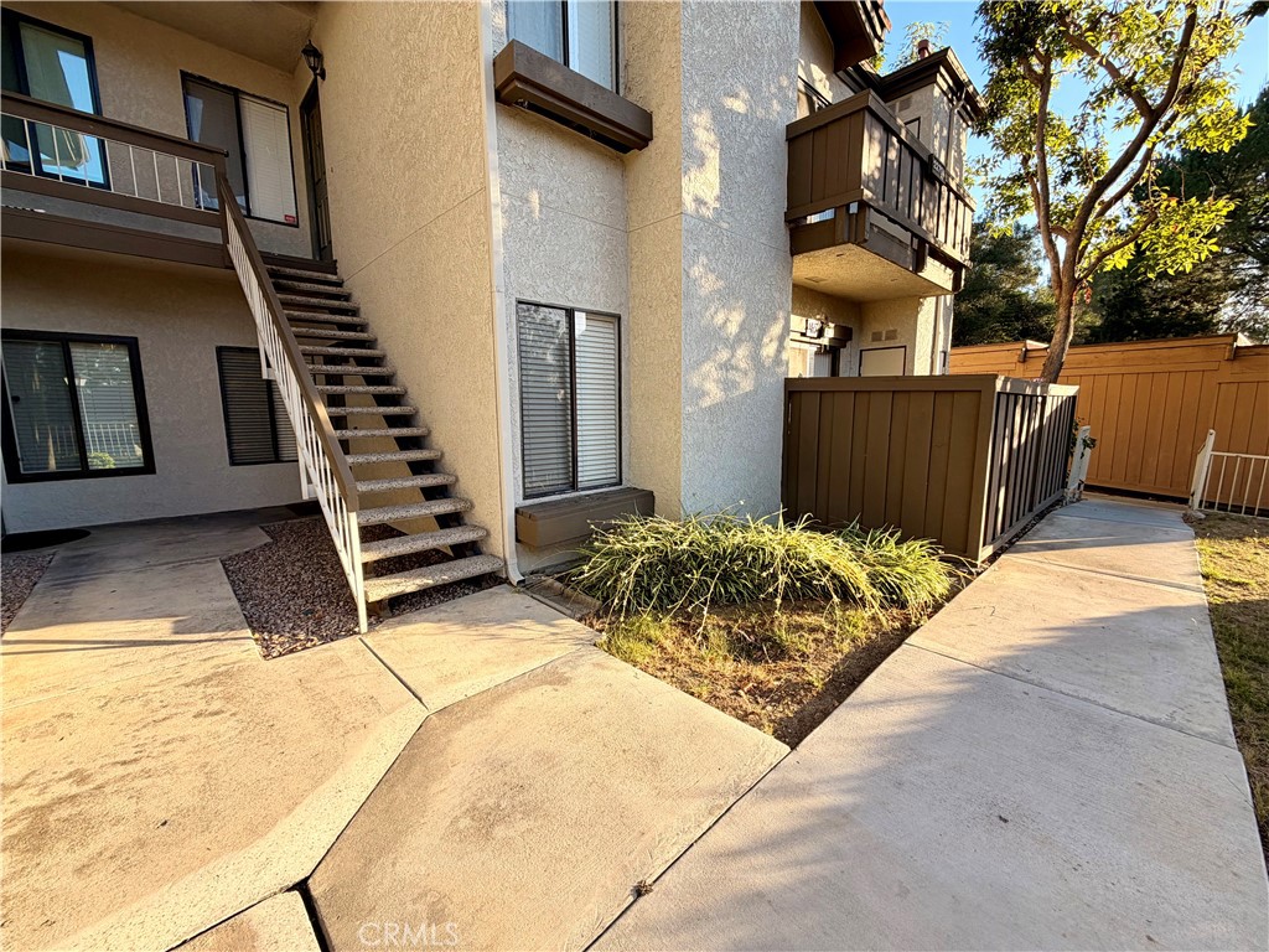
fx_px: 513
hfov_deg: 102.1
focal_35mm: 14
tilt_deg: -7.2
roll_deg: +0.8
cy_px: 476
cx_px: 634
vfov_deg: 85.7
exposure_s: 1/256
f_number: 2.2
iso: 40
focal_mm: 2.22
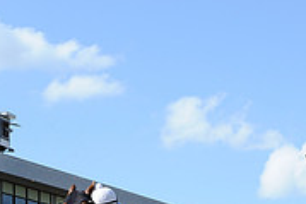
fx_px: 1376
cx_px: 106
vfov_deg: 8.3
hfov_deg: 12.7
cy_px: 314
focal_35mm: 162
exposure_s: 1/2000
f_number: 5.6
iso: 450
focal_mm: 50
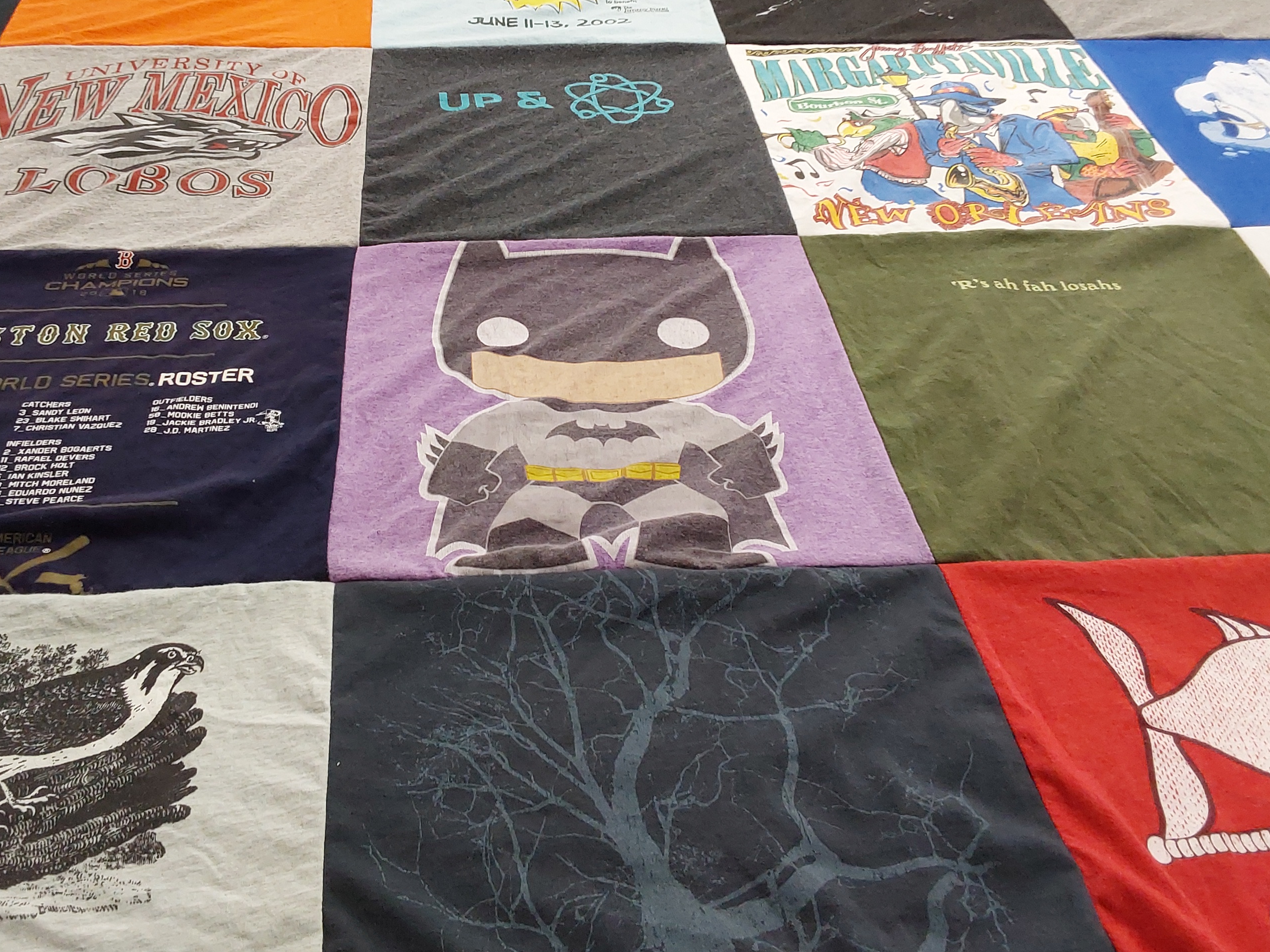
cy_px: 379
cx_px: 525
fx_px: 1321
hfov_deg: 51.1
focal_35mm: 36
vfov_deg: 39.5
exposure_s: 1/50
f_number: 1.9
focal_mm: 2.91
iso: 125
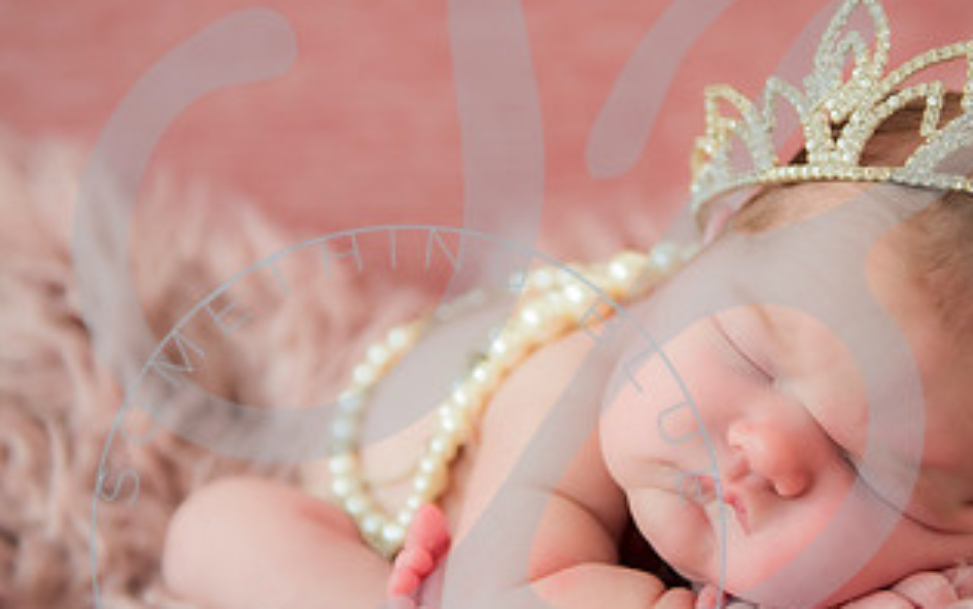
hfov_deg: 23.0
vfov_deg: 14.5
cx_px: 562
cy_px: 283
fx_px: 2387
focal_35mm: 90
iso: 800
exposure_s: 1/125
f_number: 2.8
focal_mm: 48
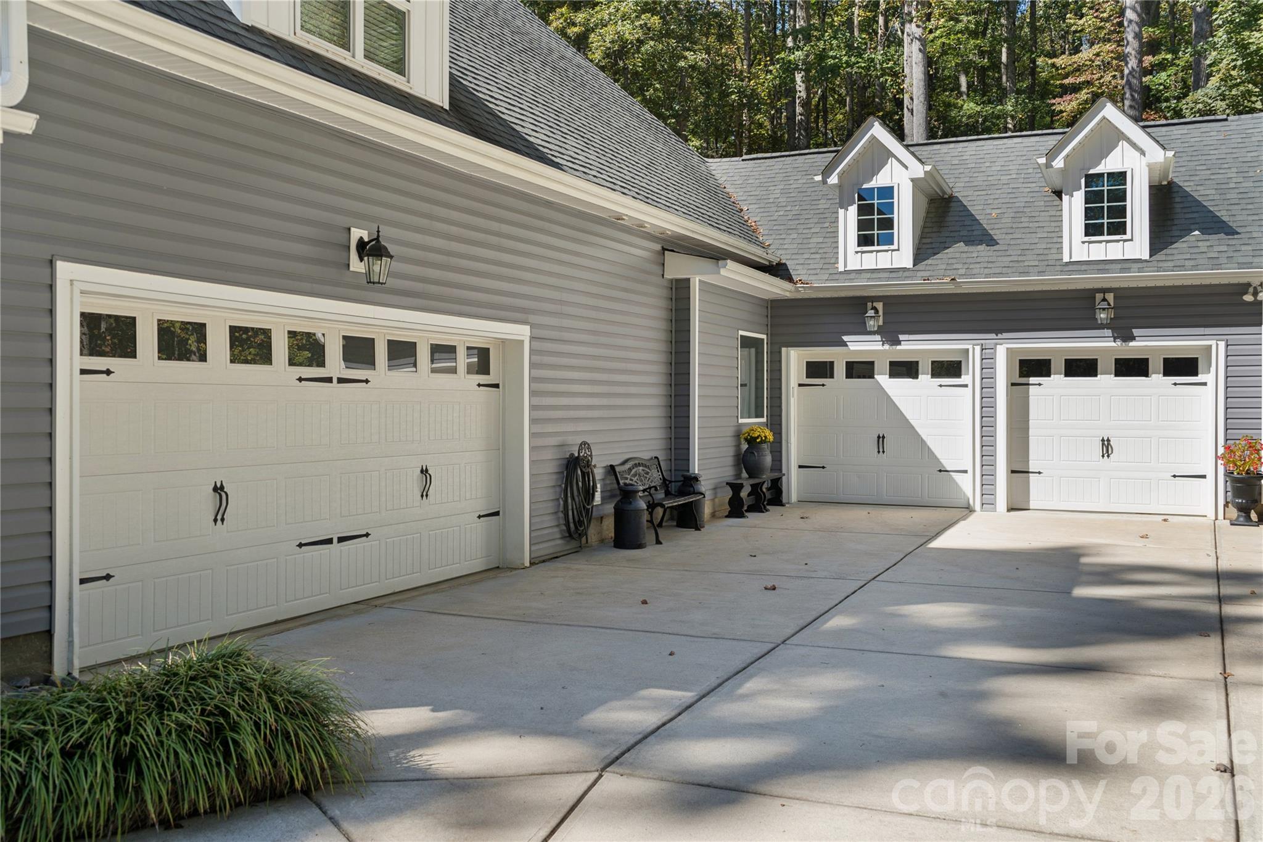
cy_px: 421
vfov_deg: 40.0
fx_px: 1158
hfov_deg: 57.2
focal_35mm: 33
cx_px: 632
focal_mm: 33
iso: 100
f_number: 4.5
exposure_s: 1/320
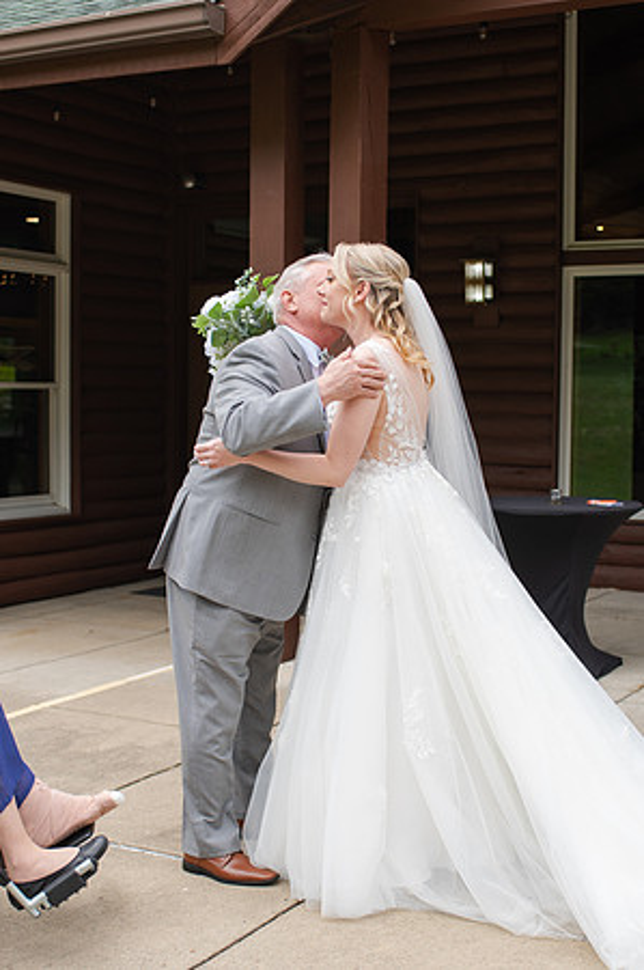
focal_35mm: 53
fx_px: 1439
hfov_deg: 25.2
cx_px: 320
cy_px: 485
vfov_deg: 37.2
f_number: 3.2
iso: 100
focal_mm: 35
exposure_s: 1/500
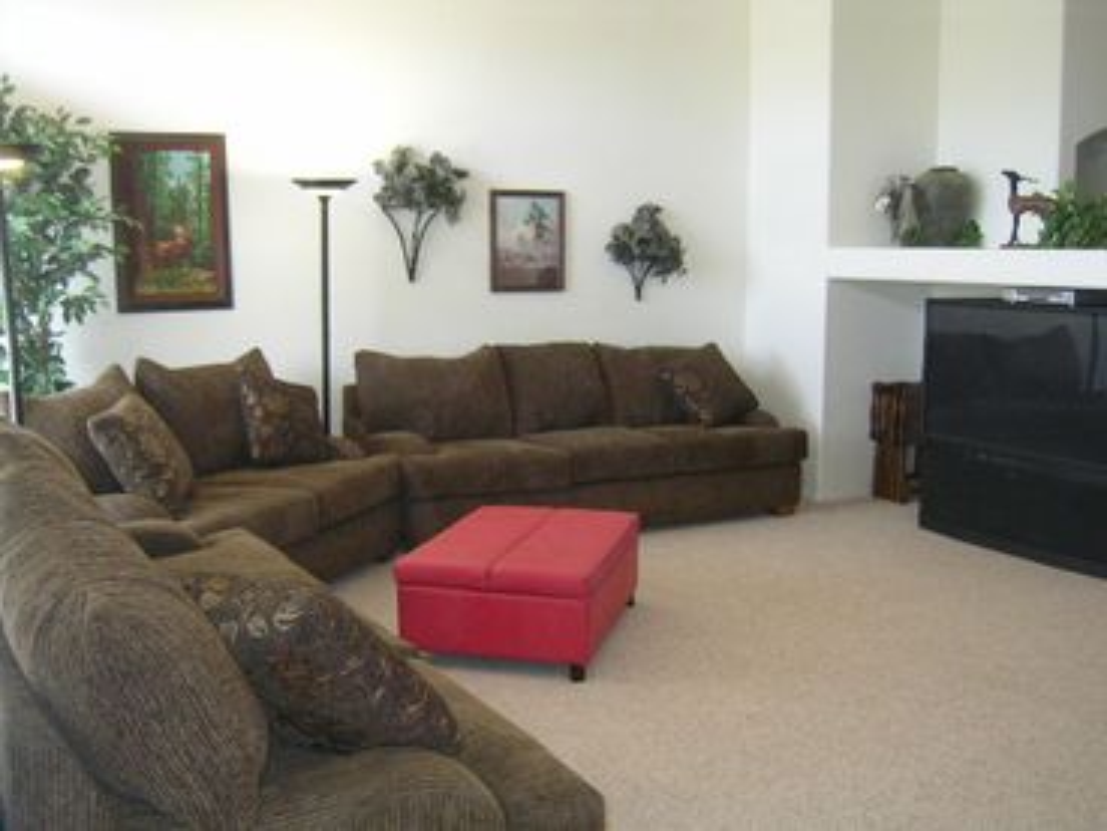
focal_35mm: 36
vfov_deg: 39.7
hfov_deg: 51.4
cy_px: 416
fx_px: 1151
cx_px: 554
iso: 100
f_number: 2.8
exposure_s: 1/50.2
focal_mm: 5.6
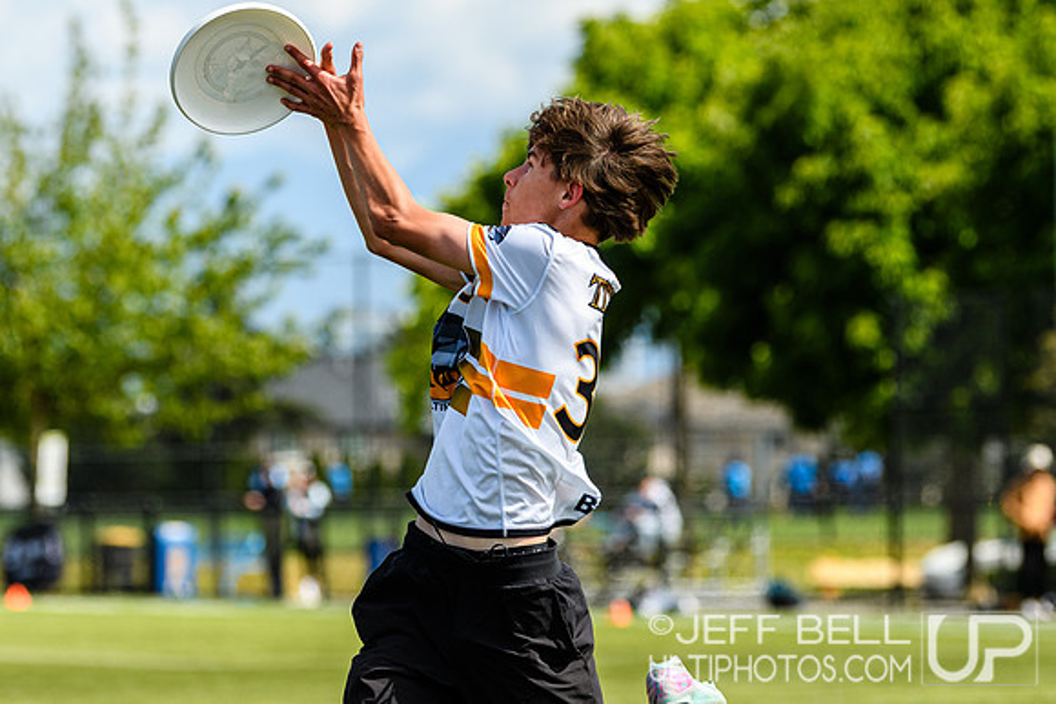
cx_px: 467
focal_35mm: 276
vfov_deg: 5.0
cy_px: 386
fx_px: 8100
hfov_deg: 7.5
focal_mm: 130
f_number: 3.2
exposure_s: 1/2000
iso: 140
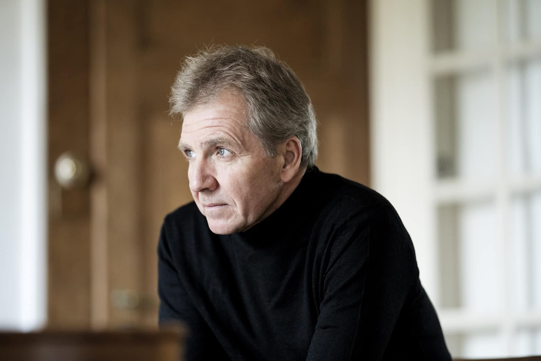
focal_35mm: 135
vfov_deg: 10.2
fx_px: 2028
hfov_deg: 15.2
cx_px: 270
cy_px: 180
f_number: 1.8
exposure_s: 1/80
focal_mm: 135
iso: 2000
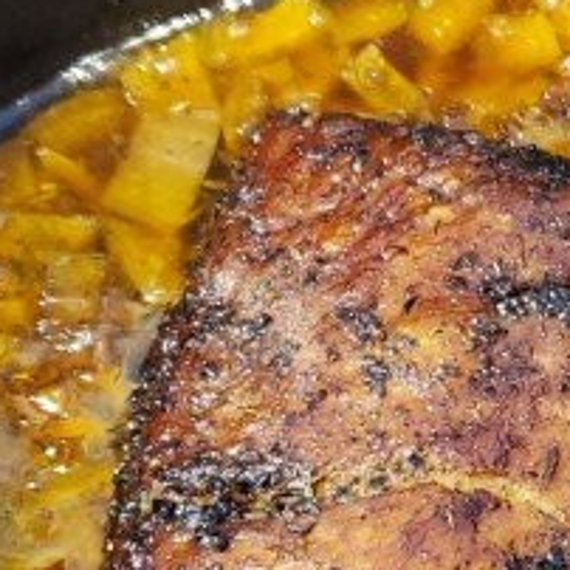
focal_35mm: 88
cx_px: 586
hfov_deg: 19.1
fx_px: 1639
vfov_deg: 19.6
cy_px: 442
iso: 640
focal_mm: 4.3
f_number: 1.5
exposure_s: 1/39
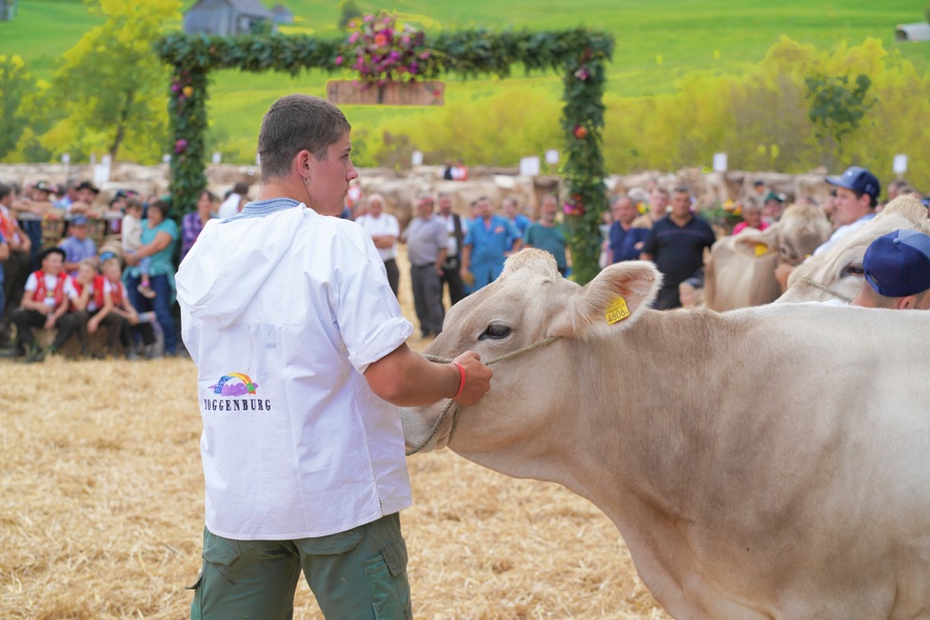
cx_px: 465
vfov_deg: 16.1
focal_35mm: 85
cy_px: 310
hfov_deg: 23.9
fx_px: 2196
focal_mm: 85
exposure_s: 1/250
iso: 125
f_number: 5.6
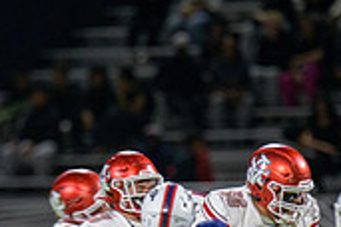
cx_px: 122
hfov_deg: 2.0
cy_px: 341
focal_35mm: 1018
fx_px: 9642
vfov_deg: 1.4
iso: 1250
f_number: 2.8
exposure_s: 1/250
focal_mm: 300
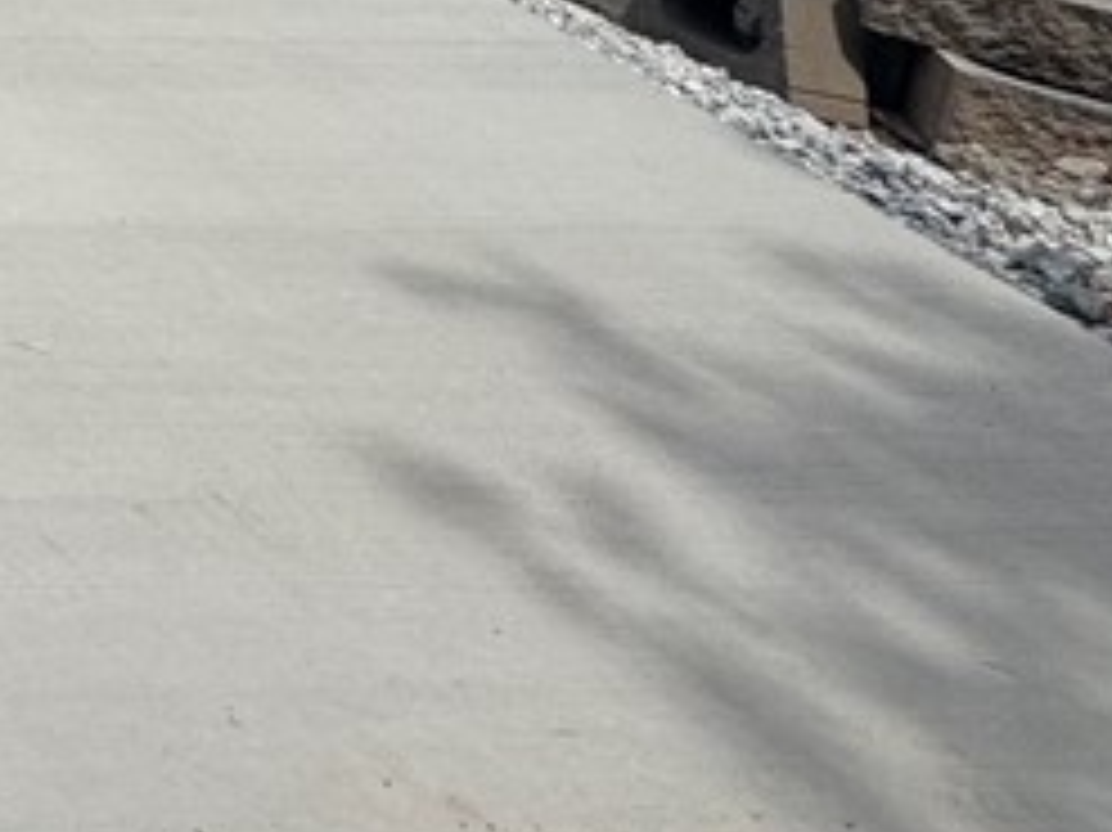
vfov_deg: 18.3
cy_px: -760
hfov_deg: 19.4
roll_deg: -1.1
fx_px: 1862
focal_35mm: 58
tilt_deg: +2.9
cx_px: -1098
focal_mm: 2.22
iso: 50
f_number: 2.2
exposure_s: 1/2874
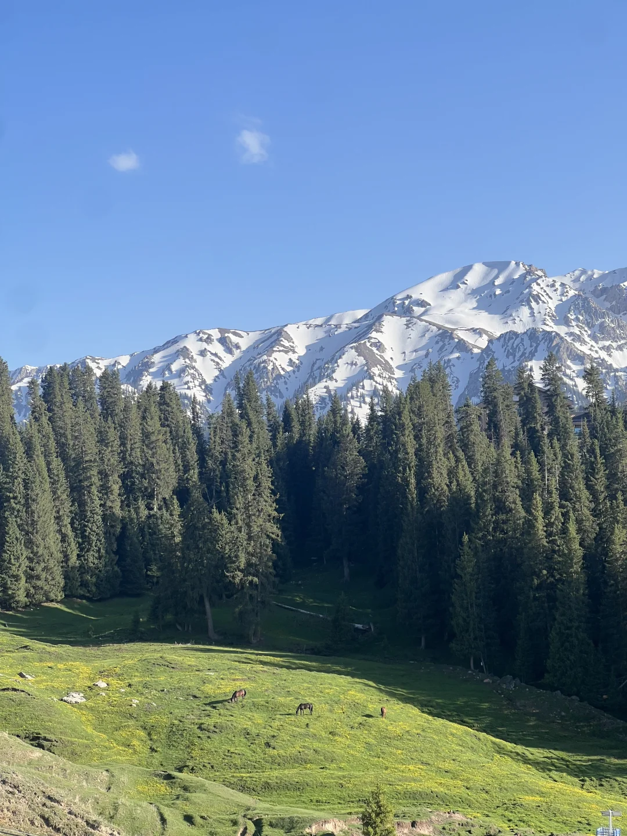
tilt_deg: +4.7
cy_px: 418
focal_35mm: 77
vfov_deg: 25.3
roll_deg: +2.3
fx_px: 1860
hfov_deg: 19.1
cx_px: 314
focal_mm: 9
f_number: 2.8
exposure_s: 1/444
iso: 32
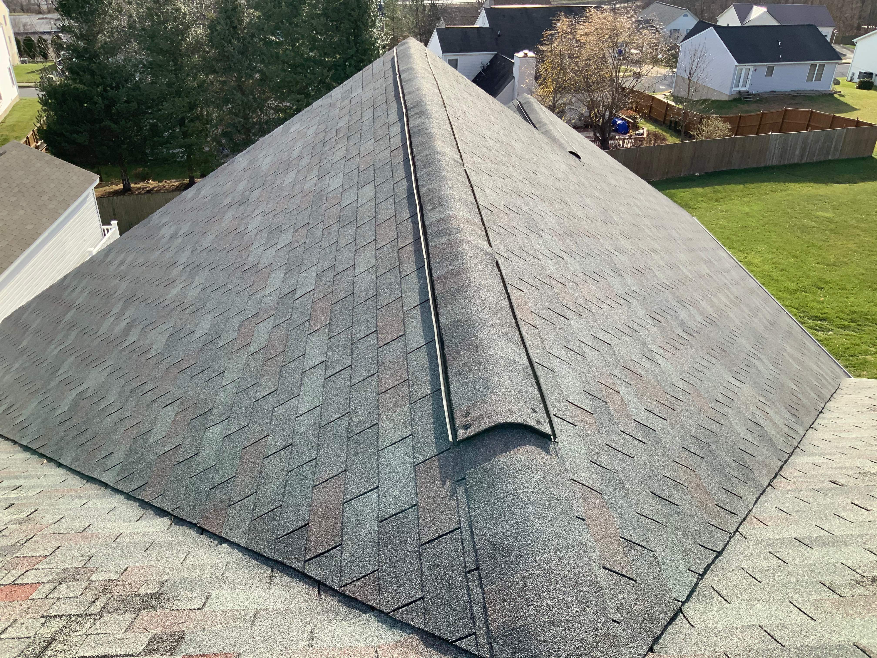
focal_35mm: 29
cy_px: 329
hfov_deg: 61.7
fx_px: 735
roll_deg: -0.3
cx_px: 438
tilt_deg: -32.1
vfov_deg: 48.2
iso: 16
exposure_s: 1/635
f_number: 1.8
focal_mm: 3
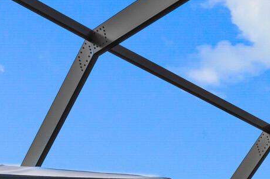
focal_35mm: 92
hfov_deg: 21.3
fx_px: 689
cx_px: 280
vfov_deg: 11.0
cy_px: 499
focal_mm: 14
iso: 250
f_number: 11
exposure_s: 1/80
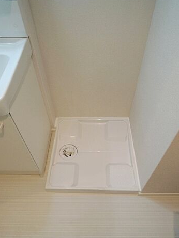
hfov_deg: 54.9
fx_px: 172
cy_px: 116
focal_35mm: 25
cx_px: 91
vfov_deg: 69.4
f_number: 2.8
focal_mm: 4.3
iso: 100
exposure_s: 1/30
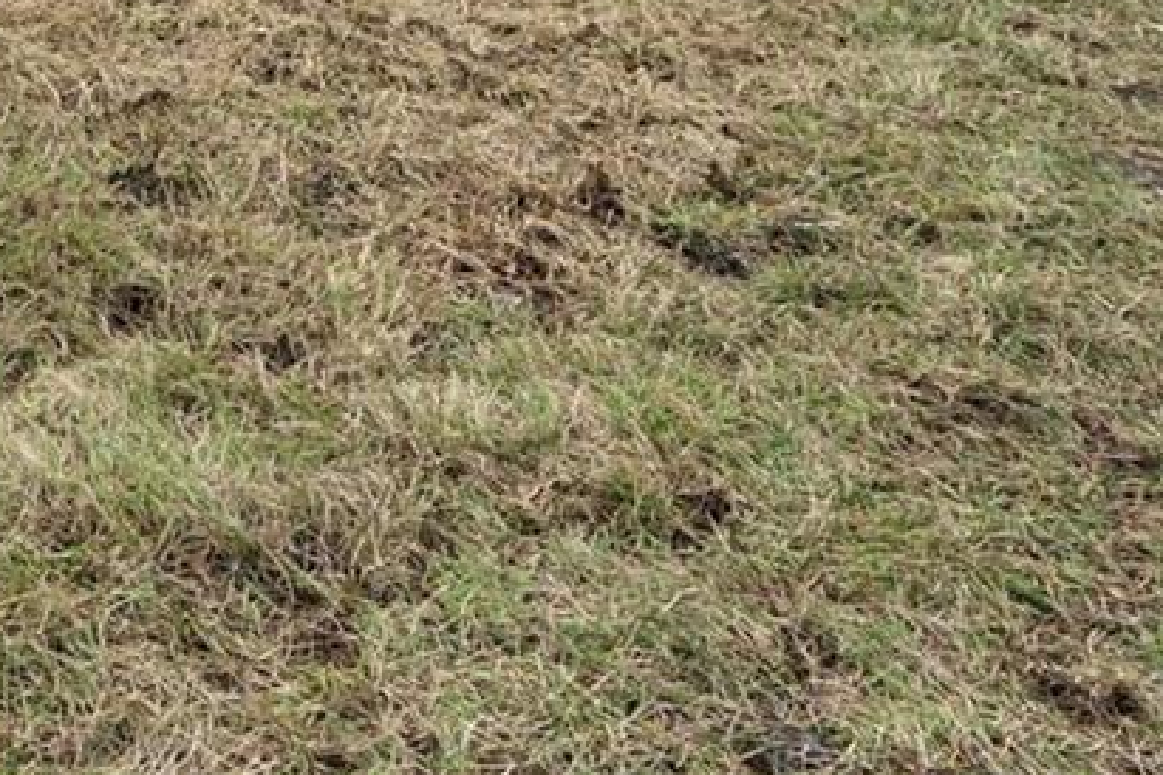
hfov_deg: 23.6
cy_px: -484
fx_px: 2261
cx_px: -538
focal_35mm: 70
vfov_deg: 17.0
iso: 400
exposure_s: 1/125
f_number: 8
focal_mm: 18
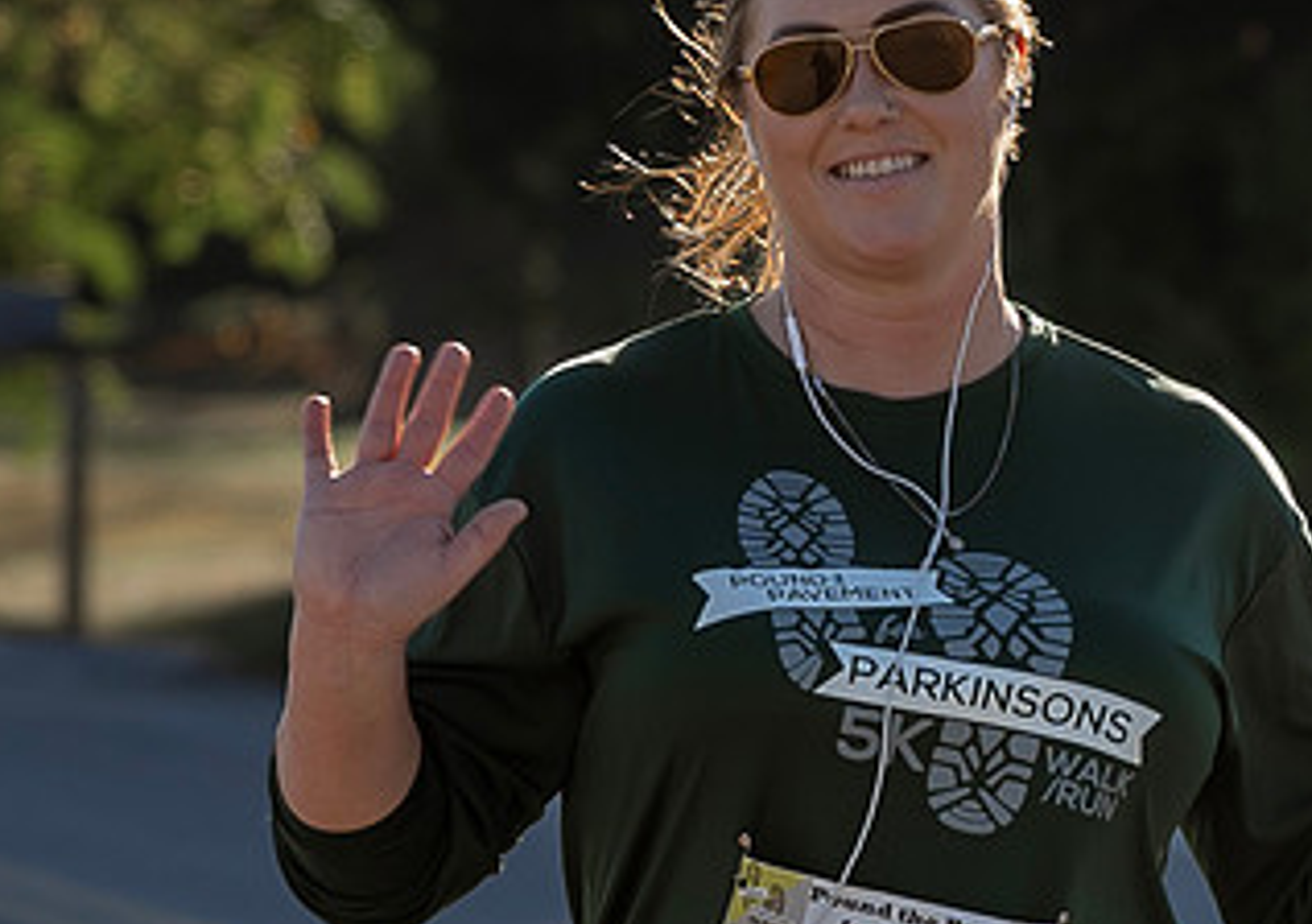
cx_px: 936
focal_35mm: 639
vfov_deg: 2.2
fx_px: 23700
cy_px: 134
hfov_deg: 3.2
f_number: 3.5
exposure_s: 1/500
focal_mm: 94
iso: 80
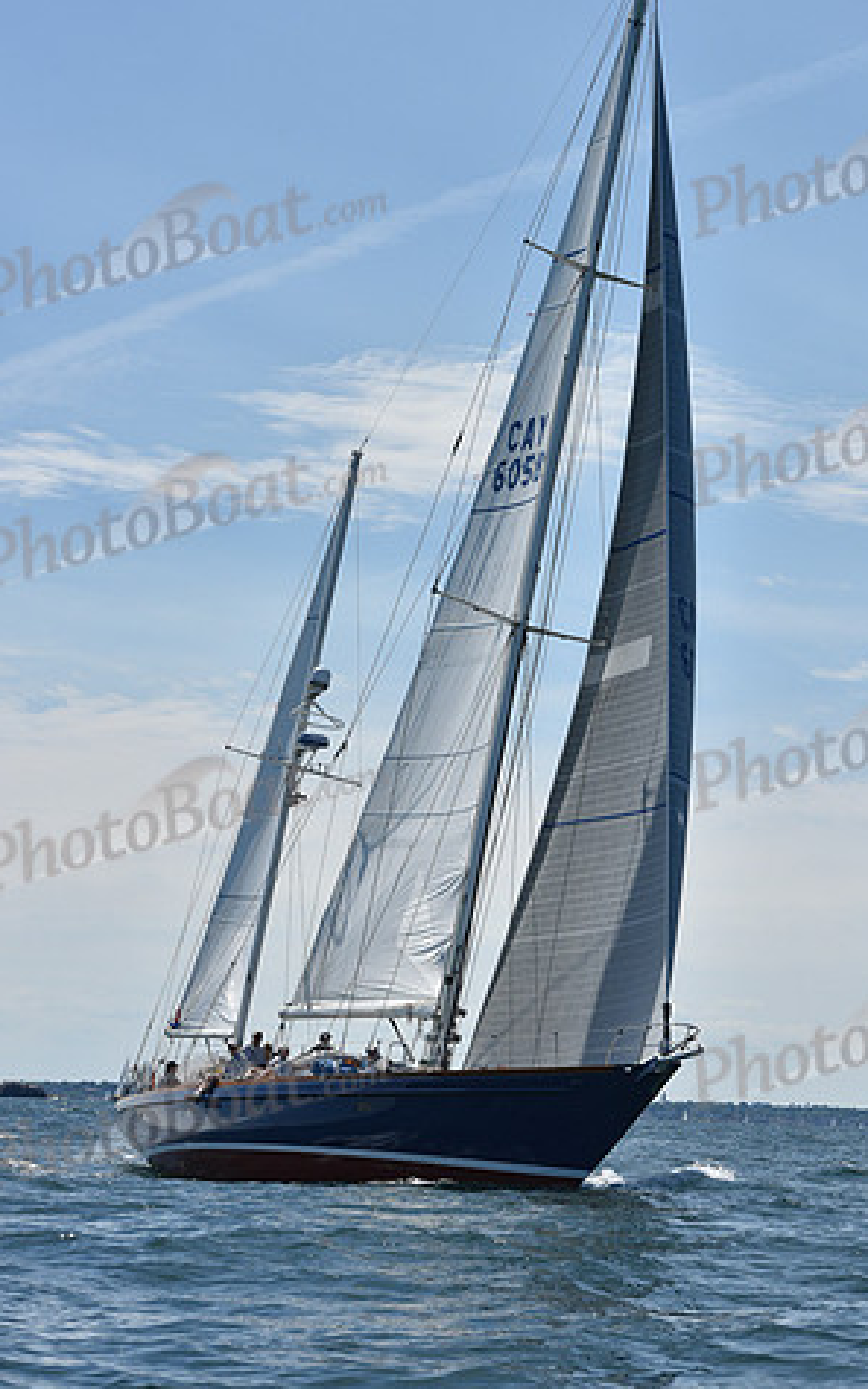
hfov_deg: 12.2
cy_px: 626
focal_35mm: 107
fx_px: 4049
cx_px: 539
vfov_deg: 19.5
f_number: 8
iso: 250
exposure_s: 1/1600
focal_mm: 86
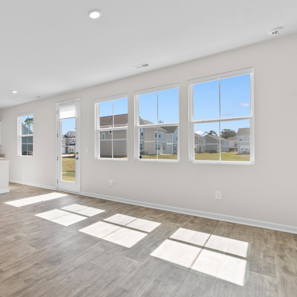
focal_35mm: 20
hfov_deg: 69.0
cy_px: 142
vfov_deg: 74.8
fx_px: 194
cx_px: 68
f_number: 4.5
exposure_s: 1/13
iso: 100
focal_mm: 10
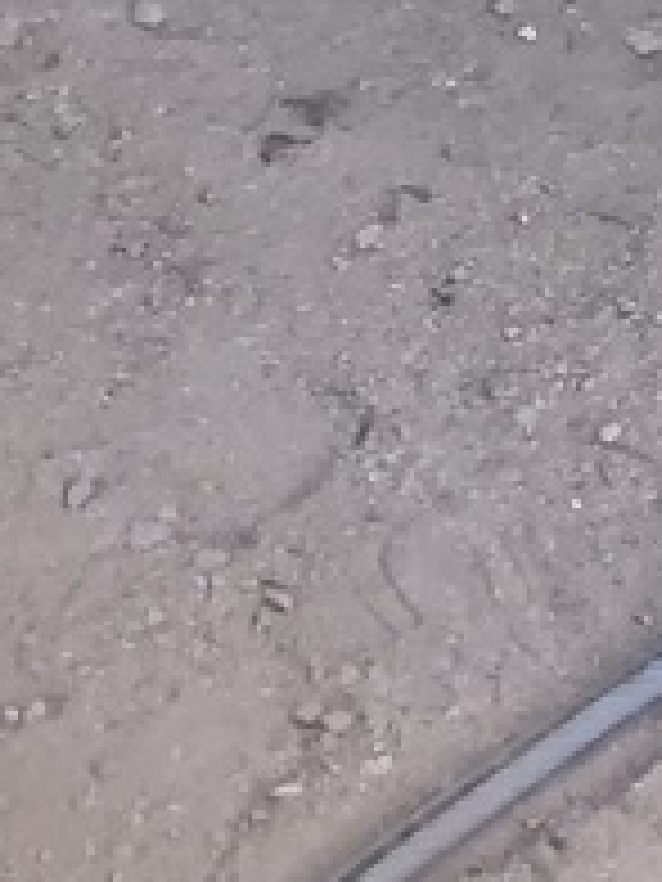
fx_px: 5253
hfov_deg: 7.1
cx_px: 1108
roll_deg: -1.7
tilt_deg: -10.3
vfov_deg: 7.8
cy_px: -2070
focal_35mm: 206
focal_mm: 3.99
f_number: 1.8
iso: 20
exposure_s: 1/317
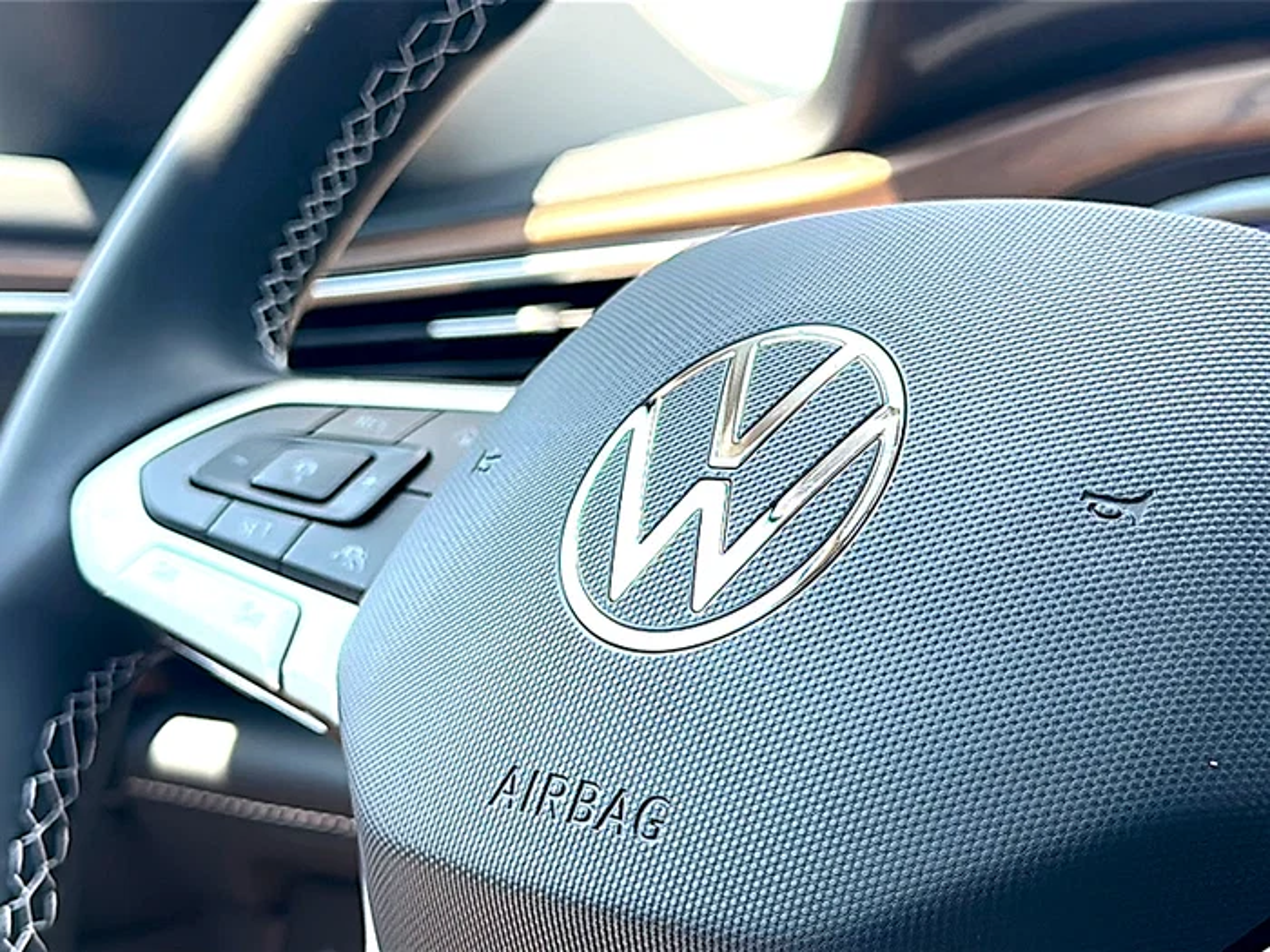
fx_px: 1761
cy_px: 476
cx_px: 635
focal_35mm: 48
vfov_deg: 30.3
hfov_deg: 39.7
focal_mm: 6.86
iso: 100
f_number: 1.78
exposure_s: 1/325
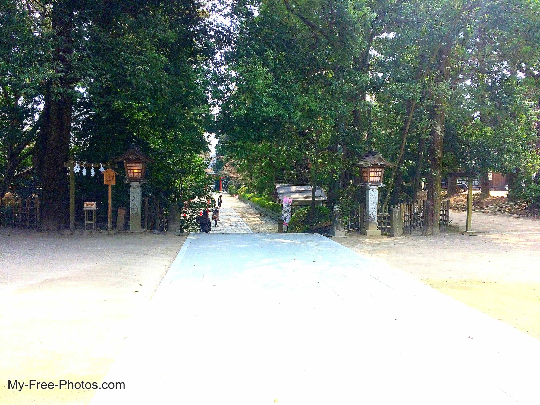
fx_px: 452
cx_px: 270
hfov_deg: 61.7
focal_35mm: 29
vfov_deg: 48.2
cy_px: 202
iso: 32
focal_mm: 4.15
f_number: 2.2
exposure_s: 1/526
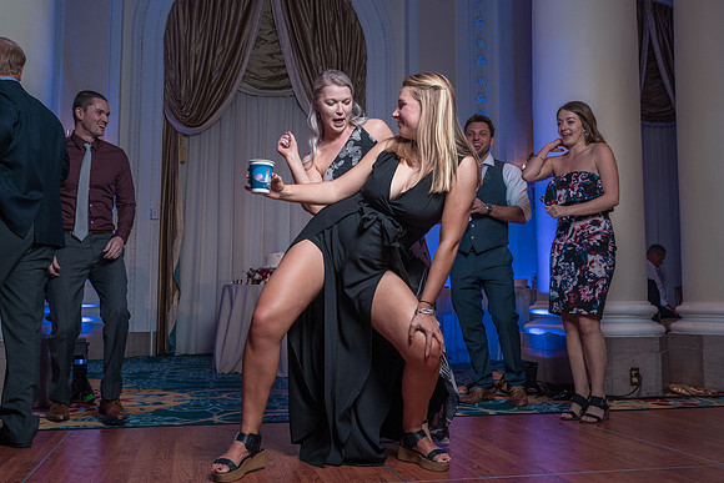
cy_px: 241
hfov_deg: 56.4
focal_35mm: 34
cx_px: 345
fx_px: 675
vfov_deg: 39.4
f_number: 5.6
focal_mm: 31
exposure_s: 1/200
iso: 2000
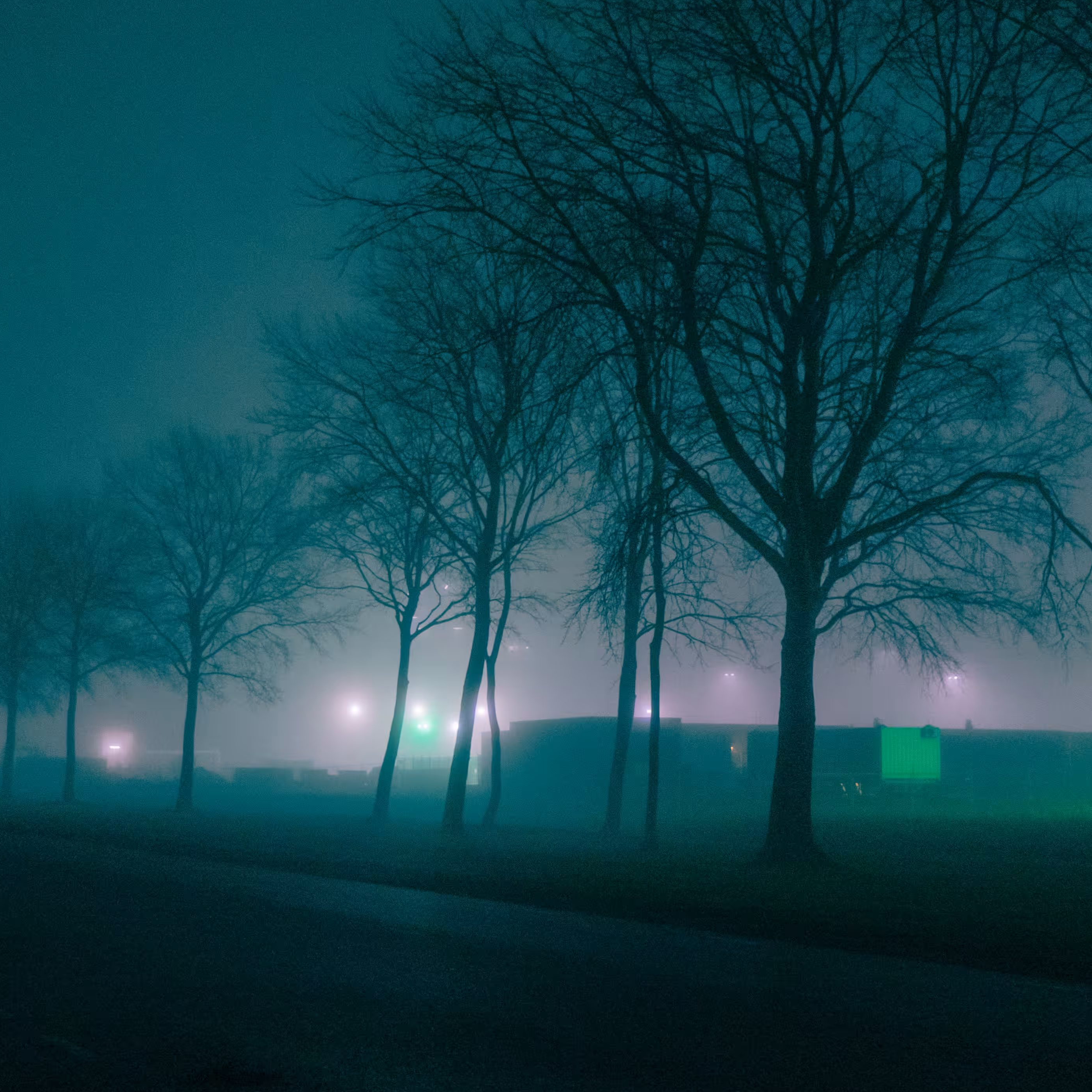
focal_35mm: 53
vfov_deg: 32.2
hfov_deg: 32.1
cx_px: 419
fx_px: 1892
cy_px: 592
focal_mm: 29
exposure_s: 1/8
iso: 800
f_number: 5
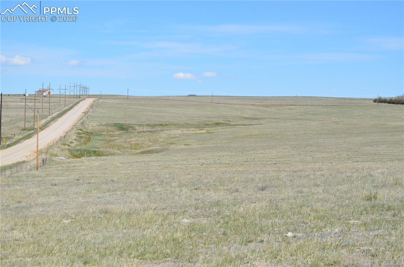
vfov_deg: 17.4
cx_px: 202
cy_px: 134
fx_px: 873
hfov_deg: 26.0
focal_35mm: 78
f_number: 9
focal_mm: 52
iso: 100
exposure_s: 1/320
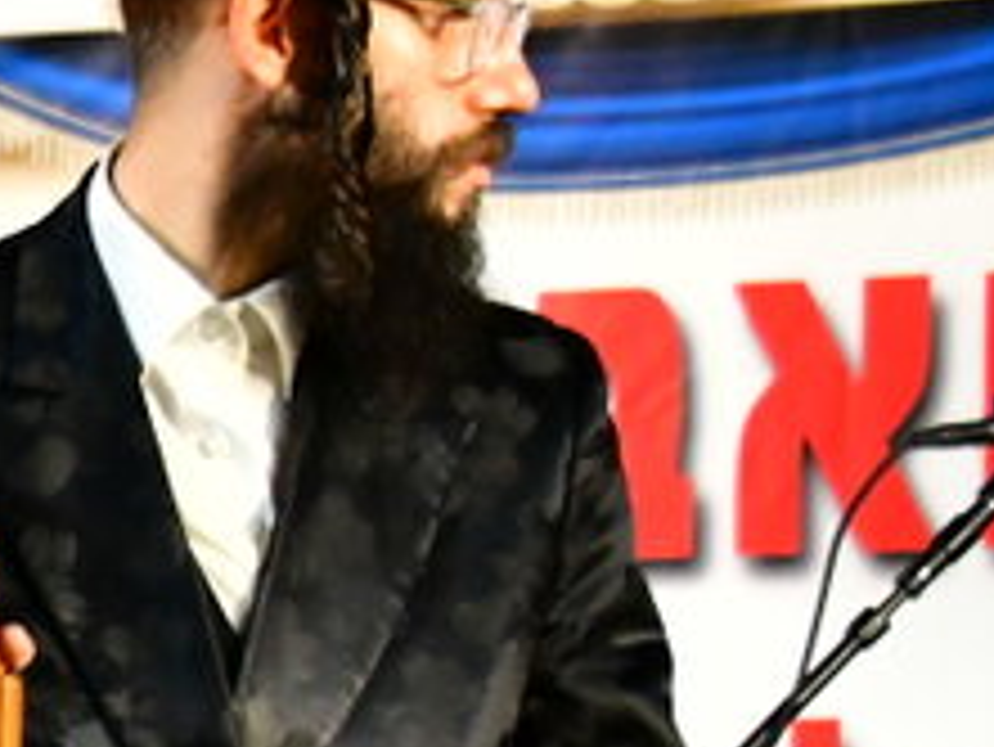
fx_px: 9625
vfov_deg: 4.4
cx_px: -1300
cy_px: 794
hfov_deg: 5.7
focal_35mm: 335
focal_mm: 55
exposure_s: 1/125
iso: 2500
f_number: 5.6
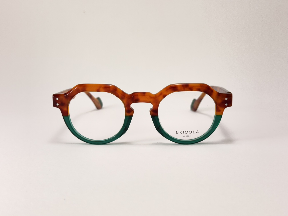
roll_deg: +0.1
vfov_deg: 30.3
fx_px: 399
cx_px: 144
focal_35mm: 48
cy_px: 108
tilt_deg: -9.8
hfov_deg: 39.7
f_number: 1.78
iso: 64
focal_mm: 6.76
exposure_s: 1/216
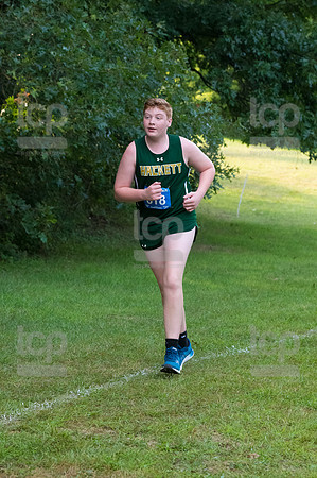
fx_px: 1880
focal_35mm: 142
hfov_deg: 9.6
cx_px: 158
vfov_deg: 14.5
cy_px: 239
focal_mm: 95
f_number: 5
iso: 3200
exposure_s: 1/1600
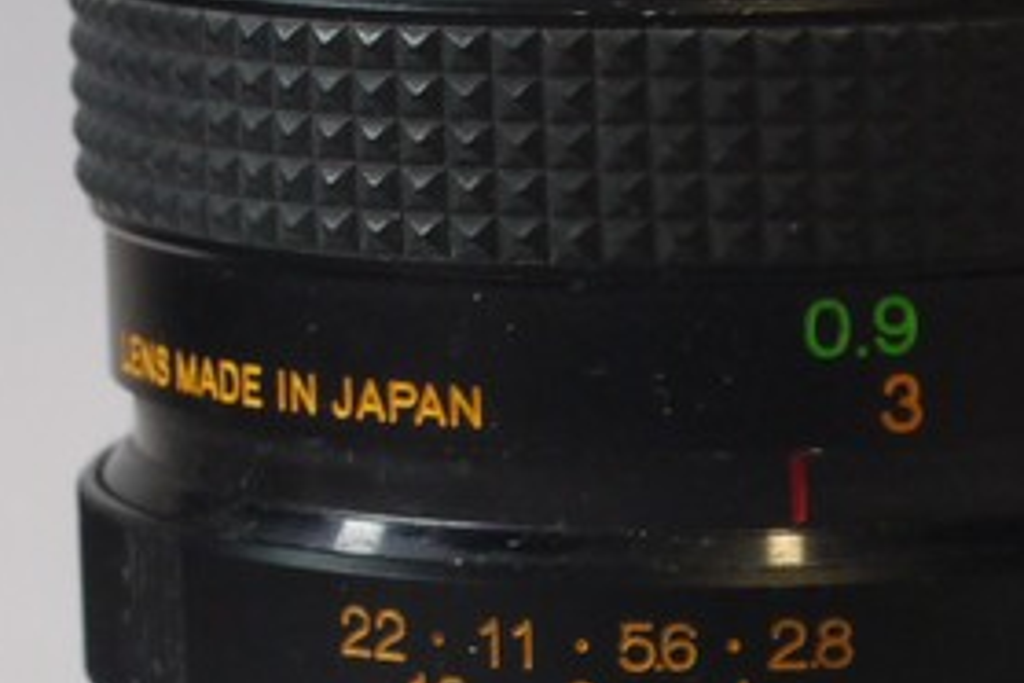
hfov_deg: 7.7
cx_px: 885
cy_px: 940
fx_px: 7623
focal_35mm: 268
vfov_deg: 5.1
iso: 400
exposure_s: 1/15
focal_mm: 30
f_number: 7.1
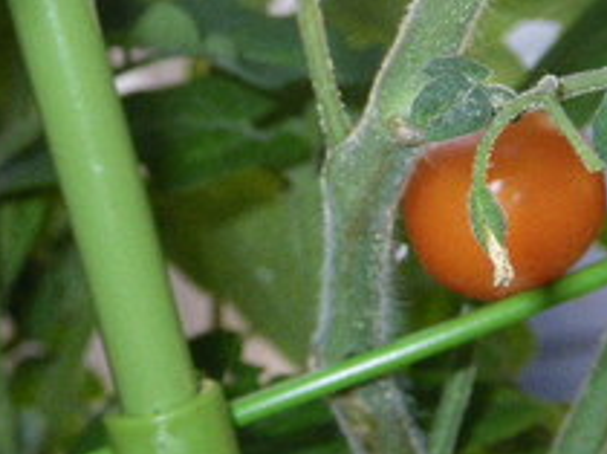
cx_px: 405
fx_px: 2575
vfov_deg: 10.1
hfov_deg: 13.4
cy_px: 292
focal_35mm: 147
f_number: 5.8
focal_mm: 13.7
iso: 400
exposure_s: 1/100
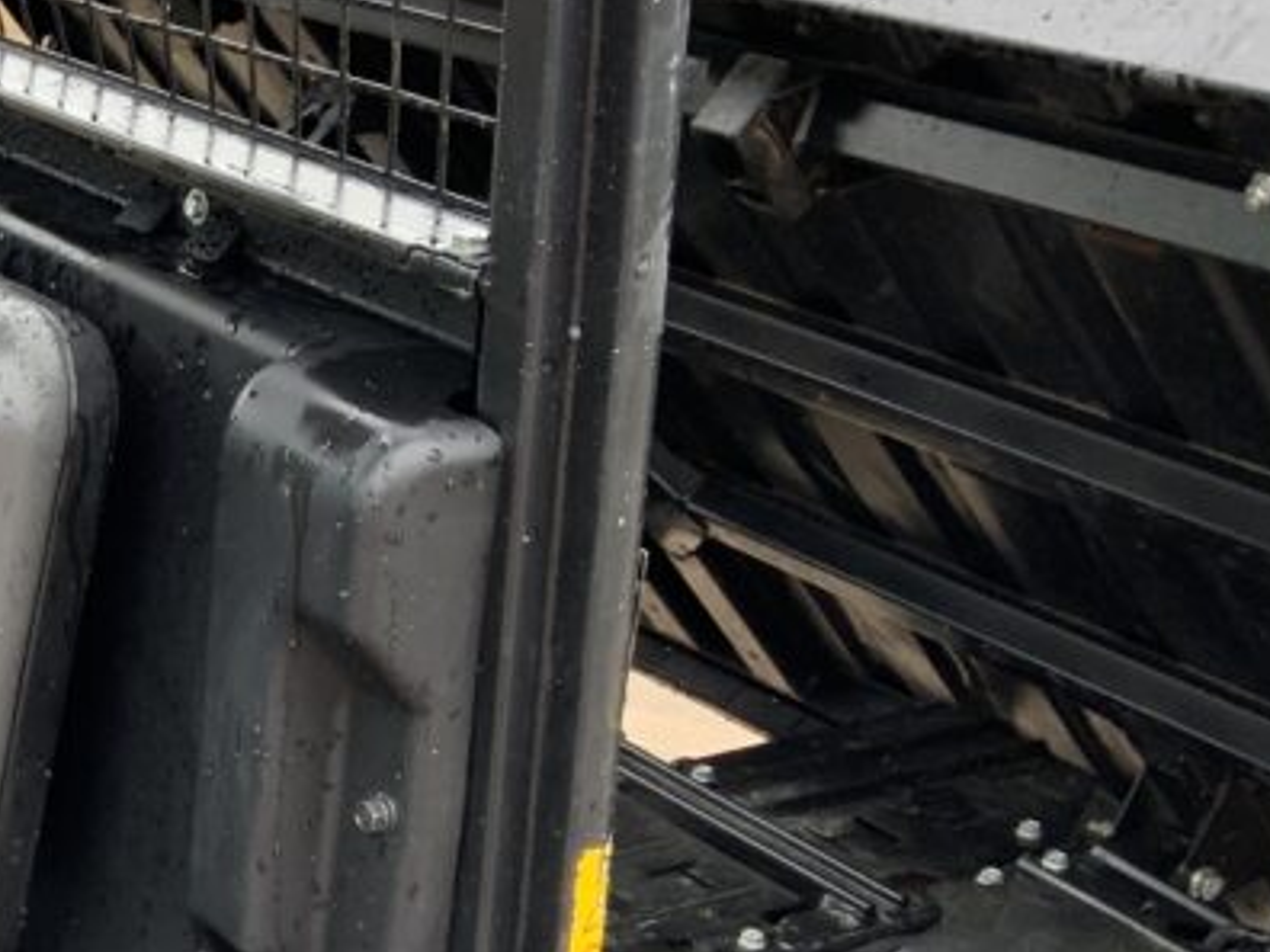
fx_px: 2752
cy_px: 702
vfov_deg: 19.5
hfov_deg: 23.3
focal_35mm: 75
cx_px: -330
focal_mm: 3
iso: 20
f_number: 1.8
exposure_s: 1/122
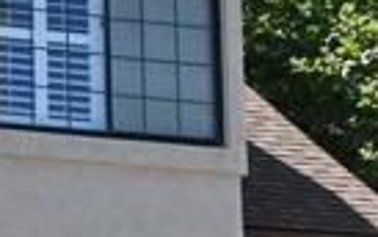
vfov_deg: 5.2
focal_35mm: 251
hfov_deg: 8.0
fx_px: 2589
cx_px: -359
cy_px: 357
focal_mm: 22
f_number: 6.3
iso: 400
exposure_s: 1/1250
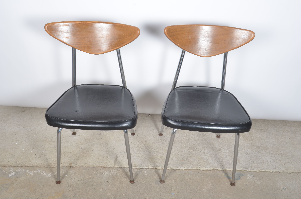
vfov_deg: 36.7
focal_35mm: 36
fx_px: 300
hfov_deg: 53.2
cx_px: 150
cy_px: 100
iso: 100
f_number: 11
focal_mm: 24
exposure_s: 1/125
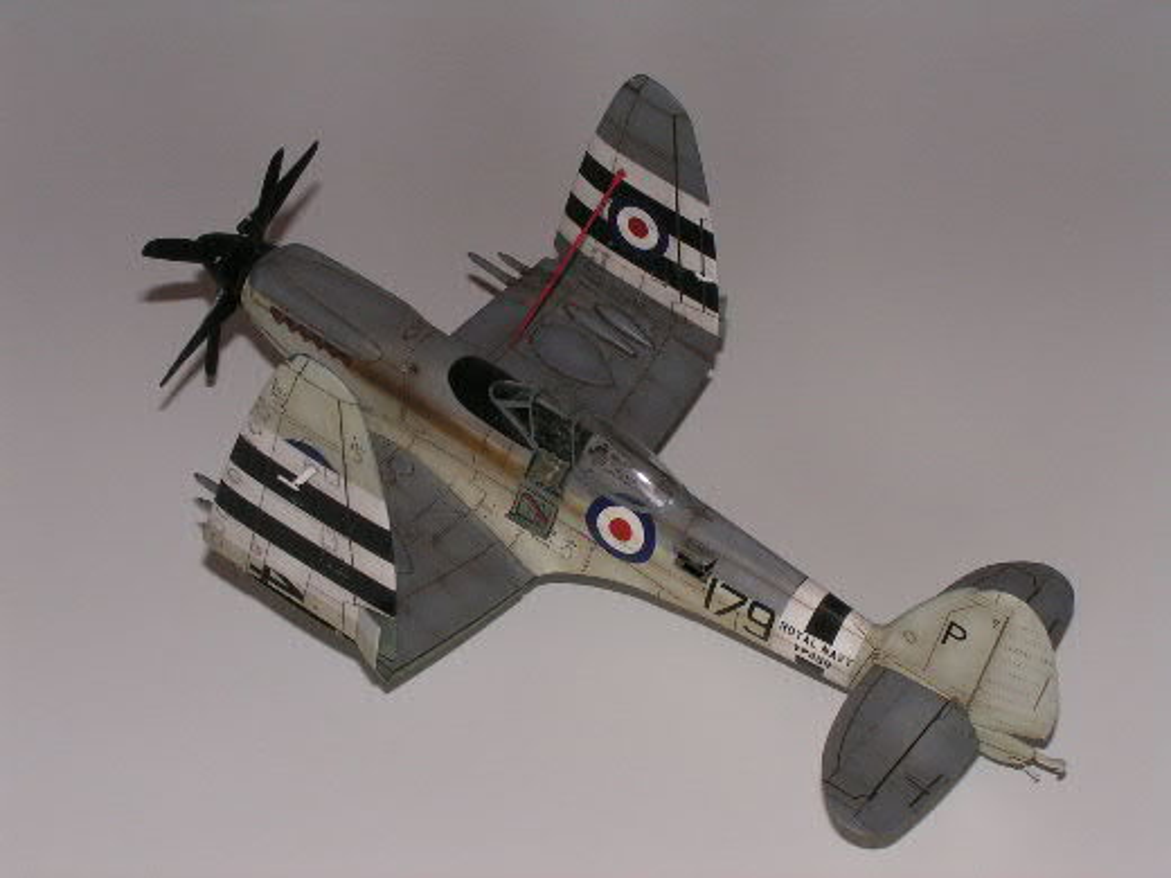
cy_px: 439
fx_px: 2537
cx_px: 586
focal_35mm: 75
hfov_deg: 26.0
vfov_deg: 19.6
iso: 100
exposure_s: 1/20
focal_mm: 11.5
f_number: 8
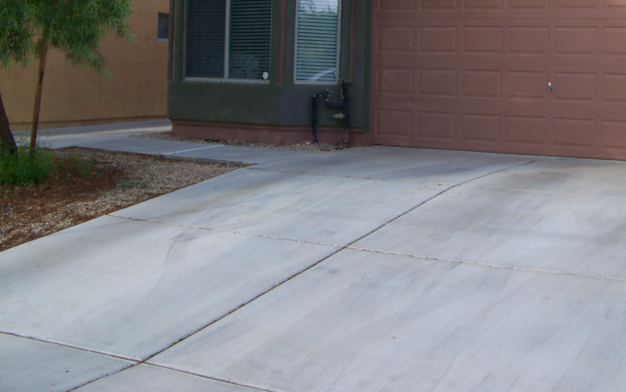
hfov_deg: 37.3
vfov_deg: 23.6
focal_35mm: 54
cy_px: 72
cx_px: 388
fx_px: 921
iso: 64
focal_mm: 5.85
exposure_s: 1/200
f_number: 2.8
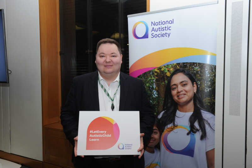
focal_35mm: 35
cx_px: 126
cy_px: 84
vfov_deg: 37.8
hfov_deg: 54.5
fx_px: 245
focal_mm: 35
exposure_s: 1/60
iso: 500
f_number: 6.3
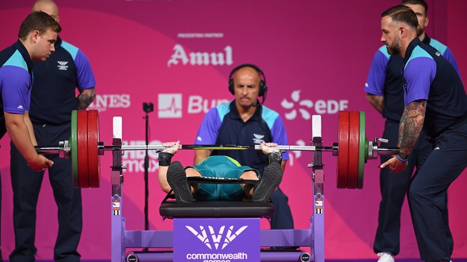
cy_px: 136
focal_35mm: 421
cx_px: 234
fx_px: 5212
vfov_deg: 2.9
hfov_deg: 5.1
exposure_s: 1/604
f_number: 2.8
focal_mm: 400
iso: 1000
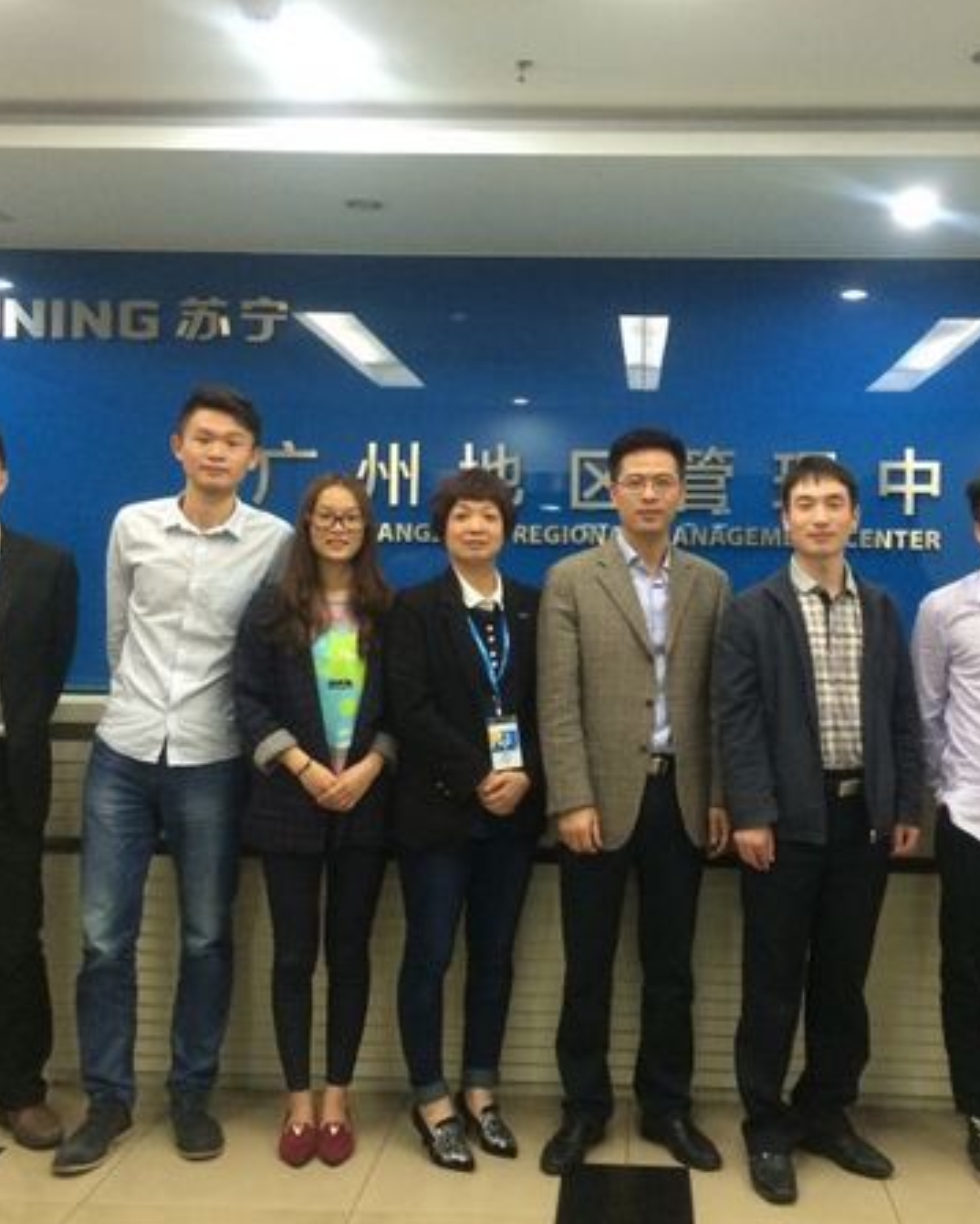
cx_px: 591
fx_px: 1377
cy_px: 613
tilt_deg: -1.5
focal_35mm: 38
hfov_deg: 39.0
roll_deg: -0.6
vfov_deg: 47.9
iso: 320
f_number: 2.2
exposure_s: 1/24
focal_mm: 4.15
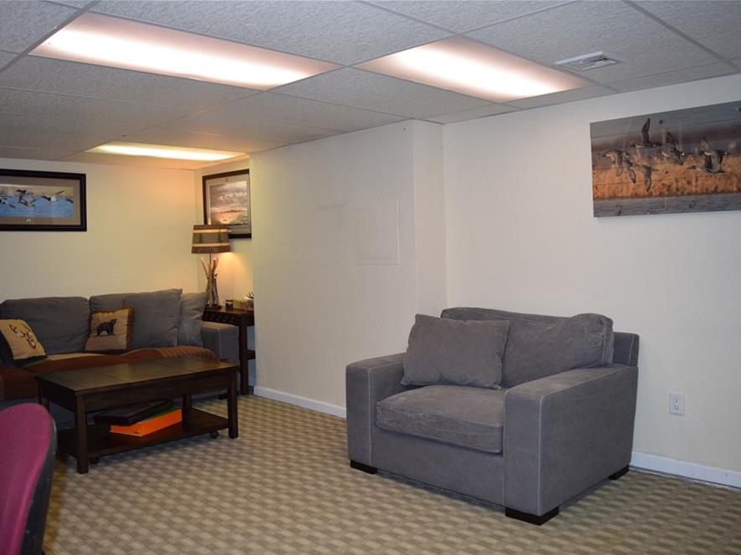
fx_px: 642
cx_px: 335
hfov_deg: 59.9
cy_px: 284
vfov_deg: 46.8
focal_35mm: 30
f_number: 4.5
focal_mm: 18
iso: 800
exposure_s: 1/80
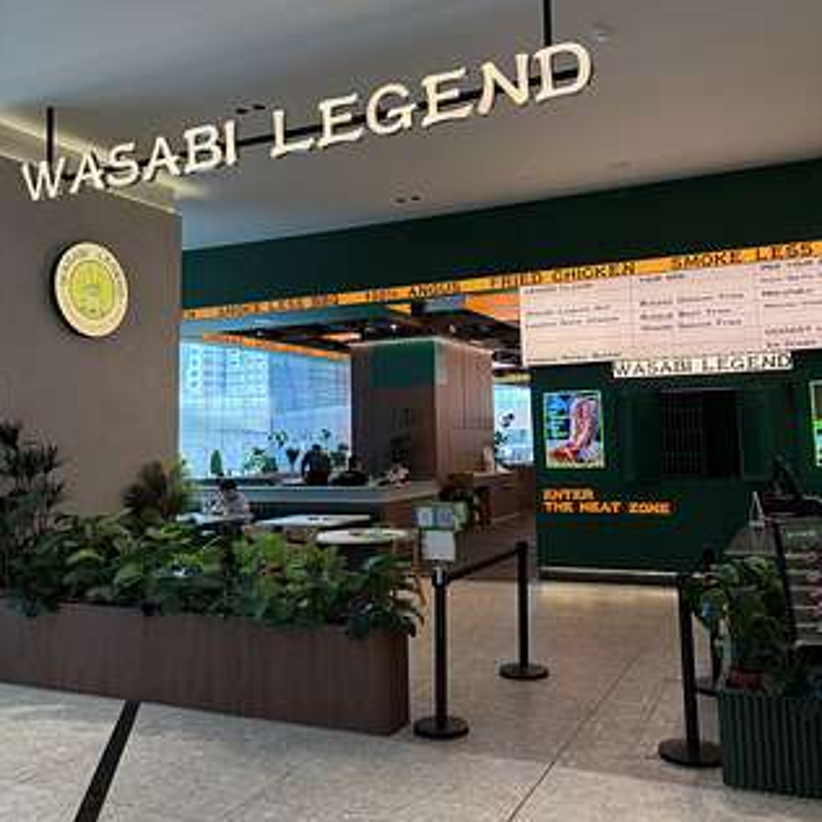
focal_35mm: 31
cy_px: 339
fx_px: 833
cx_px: 411
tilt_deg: +6.2
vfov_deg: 52.3
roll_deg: +1.7
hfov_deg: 52.5
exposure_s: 1/100
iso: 50
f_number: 1.6
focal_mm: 5.96
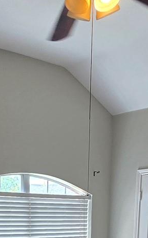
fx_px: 394
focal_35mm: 61
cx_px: -2
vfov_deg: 27.8
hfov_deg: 20.6
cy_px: 310
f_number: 2.2
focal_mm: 2.2
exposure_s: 1/60
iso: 50
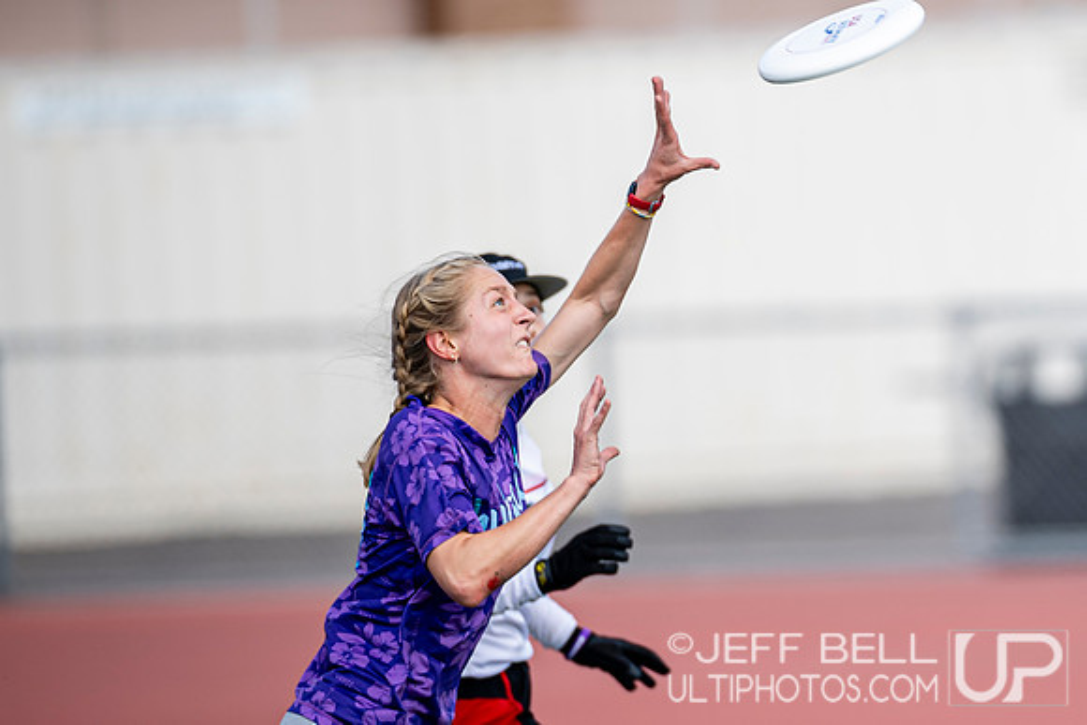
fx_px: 17915
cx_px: 1020
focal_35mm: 593
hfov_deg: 3.5
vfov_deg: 2.3
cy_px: 334
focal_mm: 300
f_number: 3.2
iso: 100
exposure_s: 1/1000
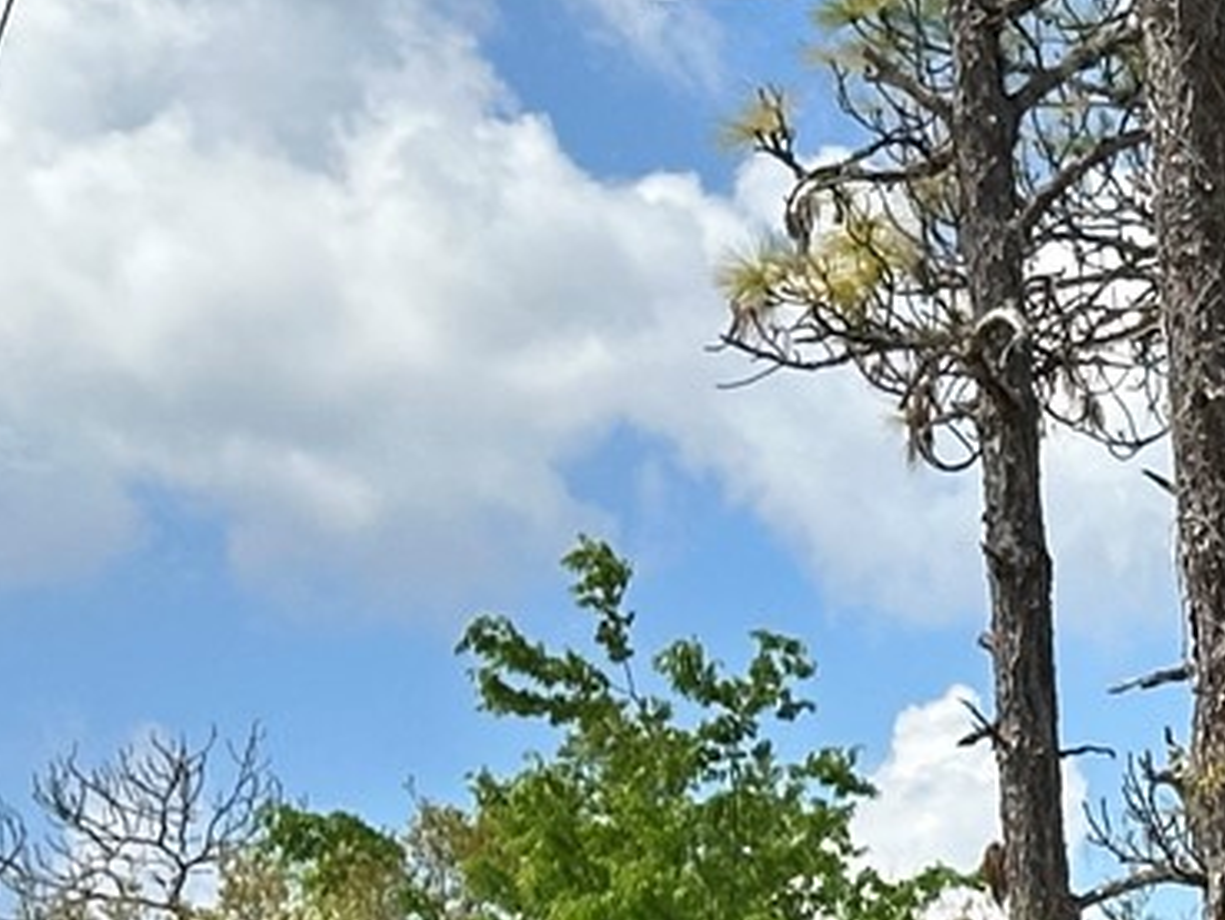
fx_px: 7363
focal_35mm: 208
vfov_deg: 7.1
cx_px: 1939
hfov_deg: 9.2
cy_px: 950
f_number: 1.78
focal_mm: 6.86
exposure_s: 1/3472
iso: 64
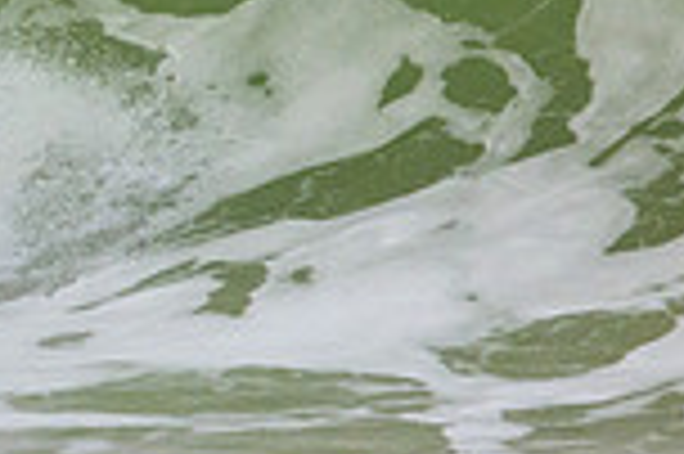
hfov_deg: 0.7
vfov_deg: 0.4
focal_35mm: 3052
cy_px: -160
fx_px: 57925
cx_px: -554
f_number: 11
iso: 4000
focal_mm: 800
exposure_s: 1/2000
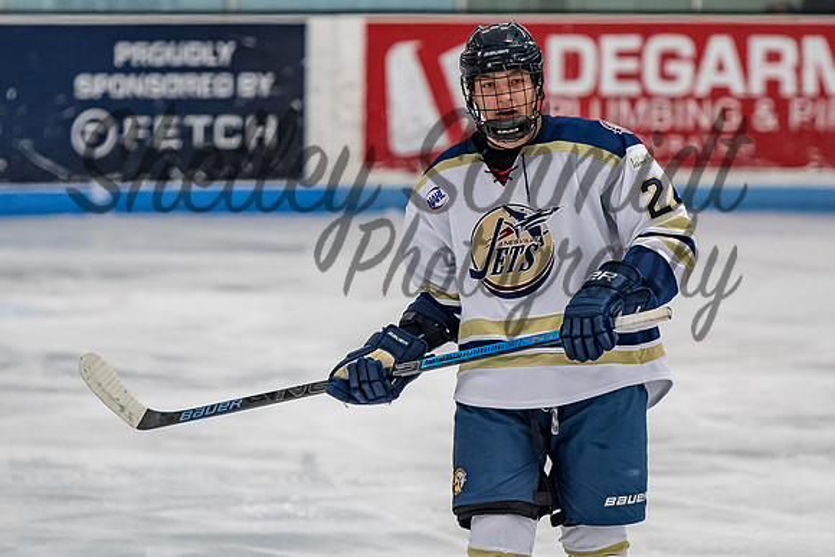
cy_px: 275
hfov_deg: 5.0
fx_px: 9493
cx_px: 442
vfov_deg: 3.4
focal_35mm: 409
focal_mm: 200
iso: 1600
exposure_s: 1/800
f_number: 3.2
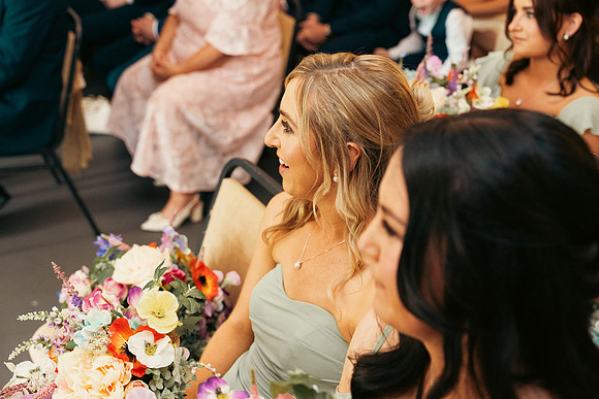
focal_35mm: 48
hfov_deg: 41.1
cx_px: 300
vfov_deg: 28.1
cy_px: 200
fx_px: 799
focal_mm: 48
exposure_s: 1/160
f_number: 3.5
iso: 2500
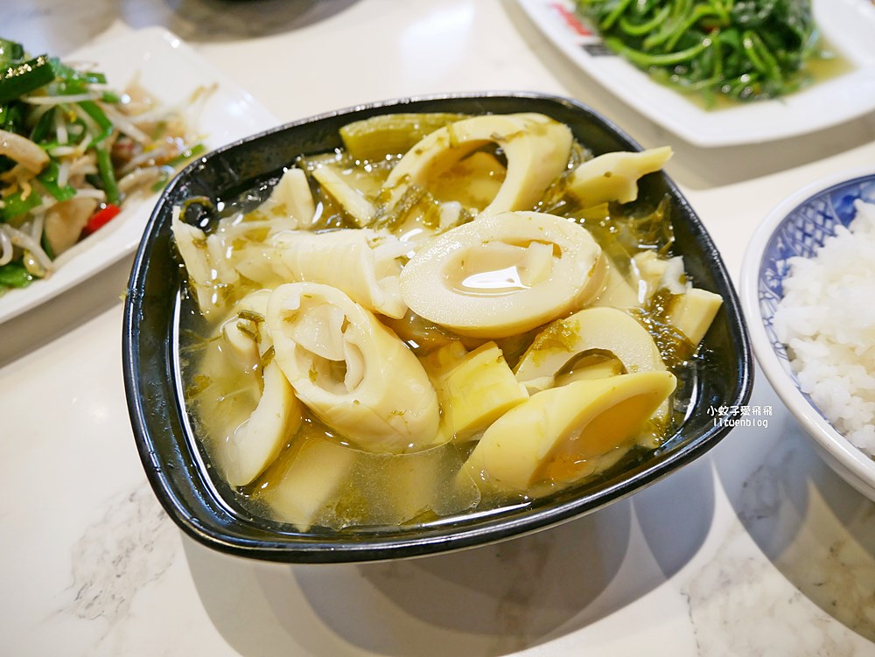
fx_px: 708
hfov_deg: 63.4
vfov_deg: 49.8
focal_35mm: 28
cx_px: 438
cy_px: 328
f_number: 3.5
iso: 400
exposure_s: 1/60
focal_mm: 14
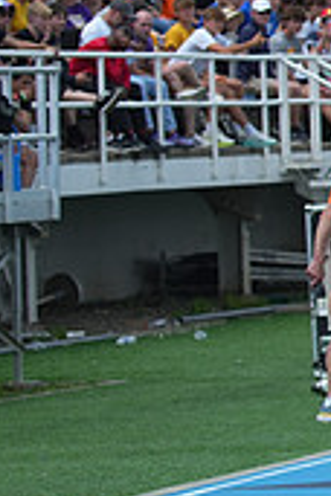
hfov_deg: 3.1
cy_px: 312
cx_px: 804
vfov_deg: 4.7
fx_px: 6095
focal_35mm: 442
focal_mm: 130
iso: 400
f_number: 5.6
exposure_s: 1/1600
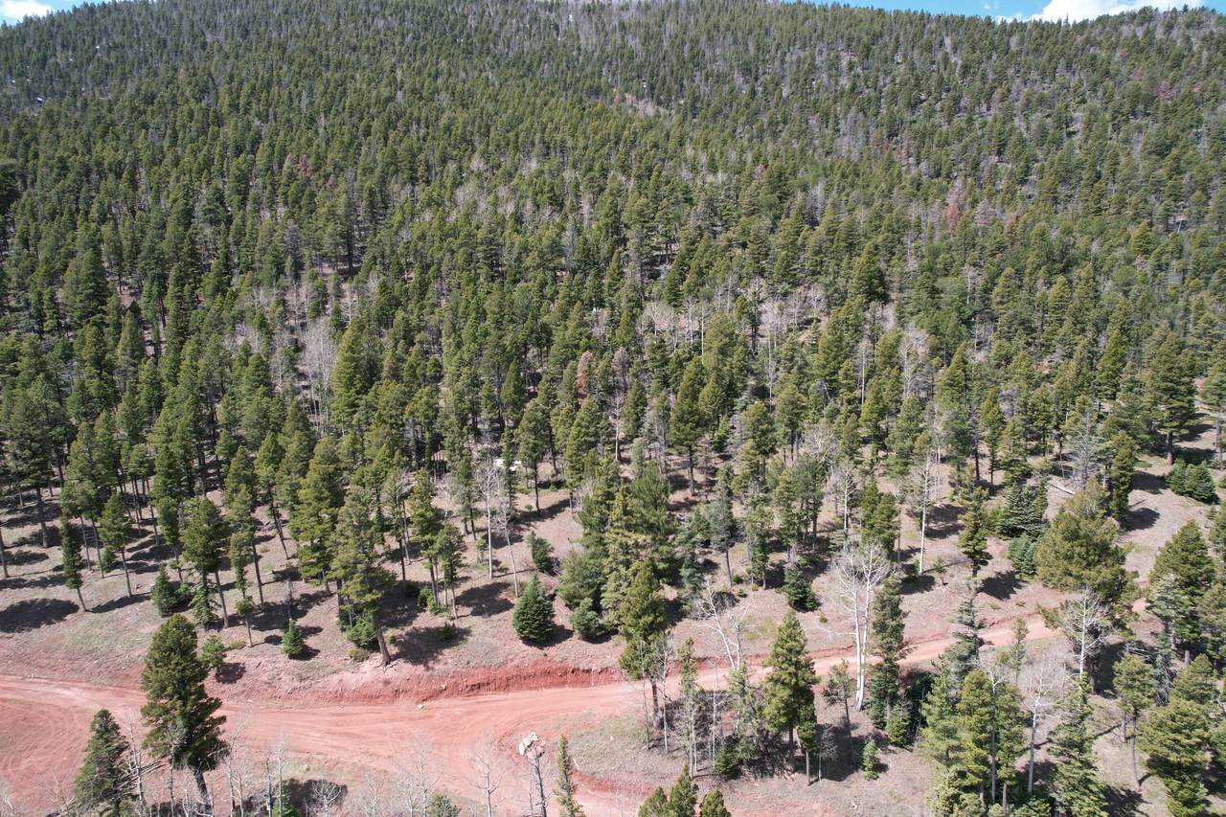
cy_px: 408
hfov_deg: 78.6
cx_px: 613
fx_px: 749
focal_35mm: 22
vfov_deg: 57.2
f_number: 2.8
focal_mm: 8.38
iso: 110
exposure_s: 1/725
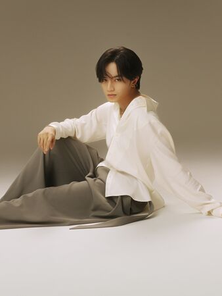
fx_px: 367
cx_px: 111
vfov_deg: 43.8
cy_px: 148
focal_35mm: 43
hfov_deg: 33.6
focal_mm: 55
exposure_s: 1/125
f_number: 8
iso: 100
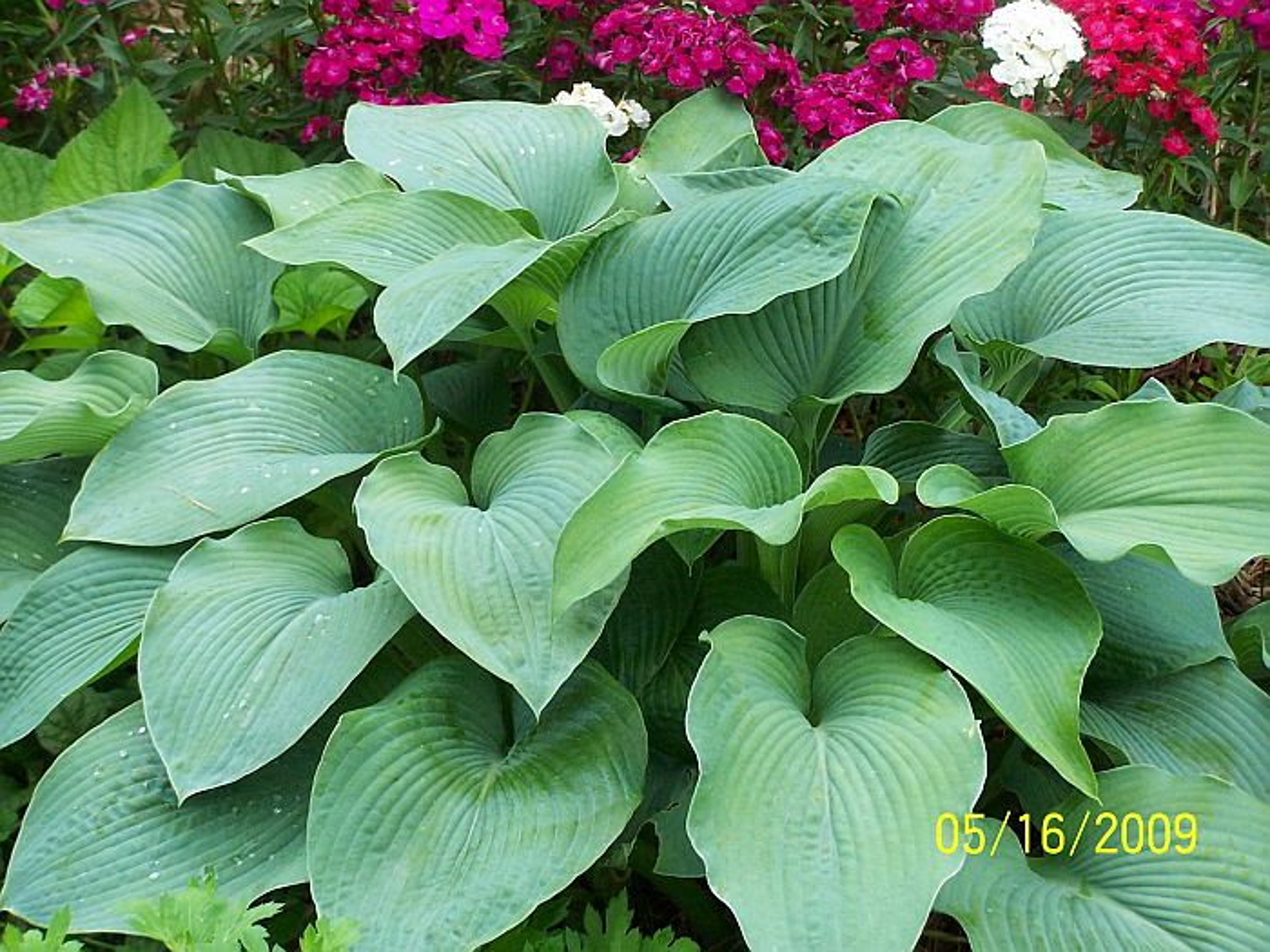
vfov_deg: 14.1
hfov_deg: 18.7
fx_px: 3852
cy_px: 476
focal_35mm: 105
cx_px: 635
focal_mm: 17.5
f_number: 3.2
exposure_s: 1/180
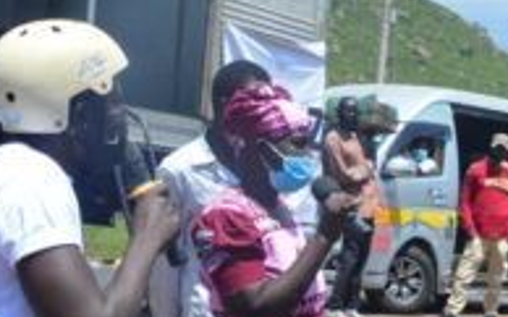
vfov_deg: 12.5
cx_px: 631
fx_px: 1411
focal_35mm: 102
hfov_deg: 19.1
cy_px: 394
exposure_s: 1/250
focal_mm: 18
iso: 100
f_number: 8
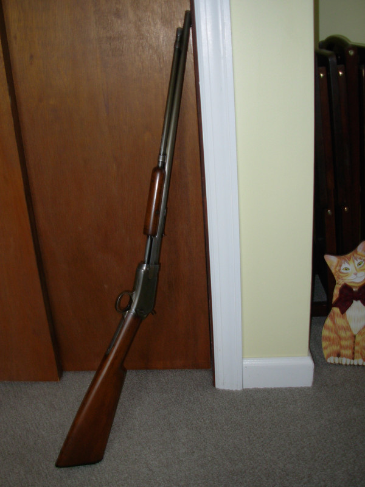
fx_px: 534
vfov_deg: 49.0
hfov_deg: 37.7
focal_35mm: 38
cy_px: 244
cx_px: 182
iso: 50
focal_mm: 6.3
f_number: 2.9
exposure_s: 1/32
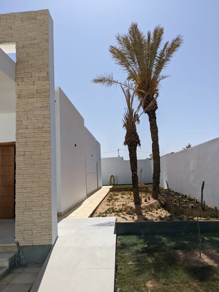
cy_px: 146
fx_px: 228
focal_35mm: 27
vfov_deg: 65.3
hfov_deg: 51.4
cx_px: 110
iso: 65
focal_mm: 4.38
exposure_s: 1/5848
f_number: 1.73
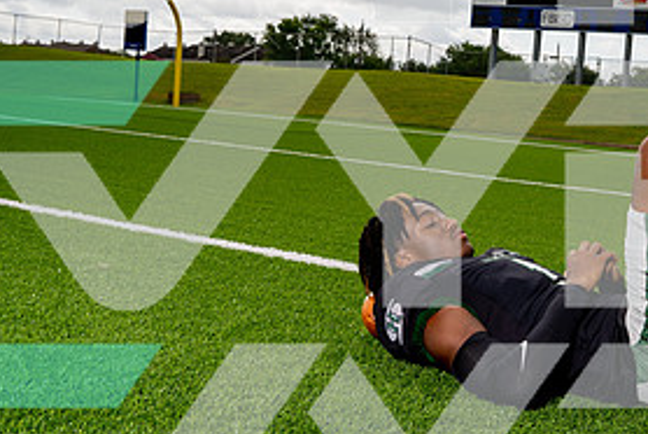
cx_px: 520
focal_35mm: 50
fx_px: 901
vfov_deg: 27.0
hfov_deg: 38.1
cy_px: 186
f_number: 8
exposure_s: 1/250
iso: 200
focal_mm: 24
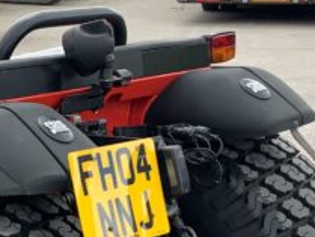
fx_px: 1293
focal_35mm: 142
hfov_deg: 13.6
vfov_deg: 10.4
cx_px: -29
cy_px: 220
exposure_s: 1/358
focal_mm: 3
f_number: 1.8
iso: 16
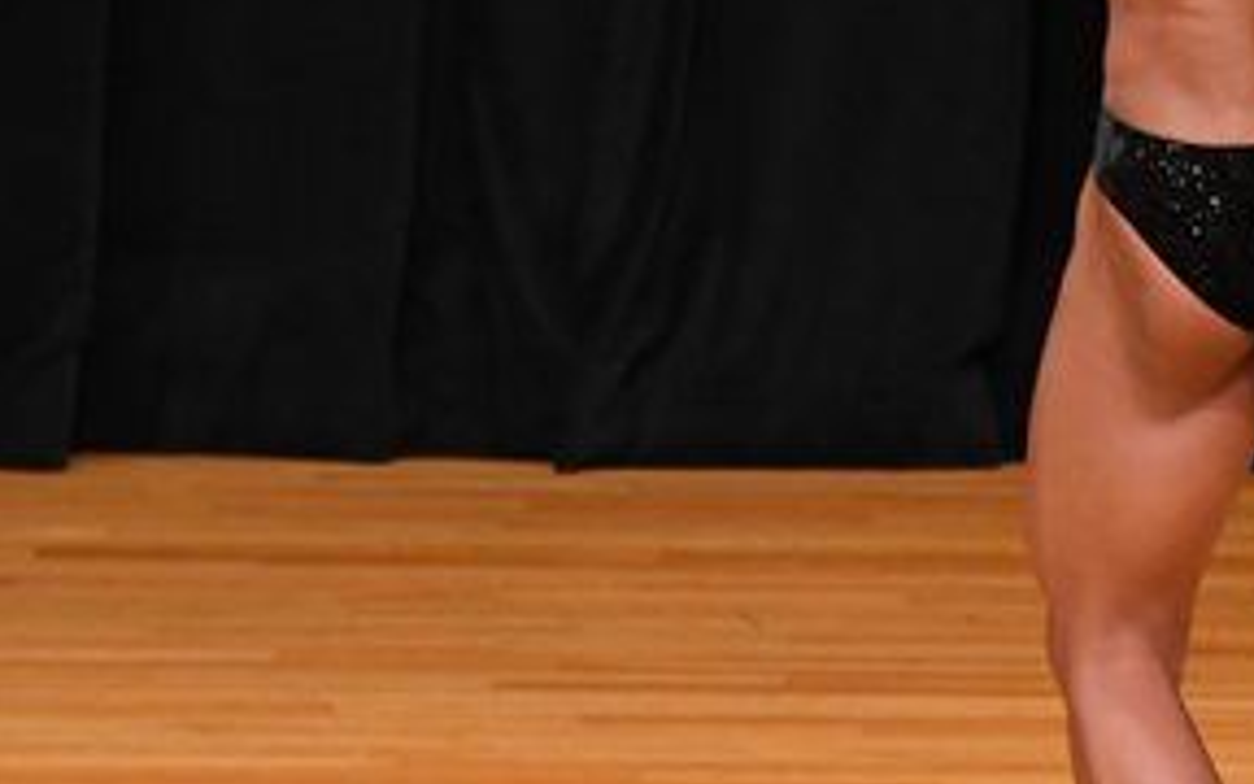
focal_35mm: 781
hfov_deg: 2.7
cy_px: 240
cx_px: 1470
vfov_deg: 1.7
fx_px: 26691
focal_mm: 190
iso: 3200
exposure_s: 1/400
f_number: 5.6
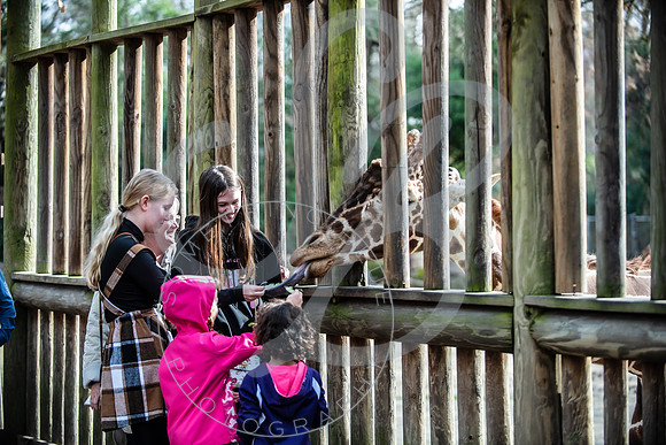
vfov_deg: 15.9
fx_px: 1591
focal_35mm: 86
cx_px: 333
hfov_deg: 23.6
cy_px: 222
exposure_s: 1/320
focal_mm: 86
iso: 200
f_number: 2.8
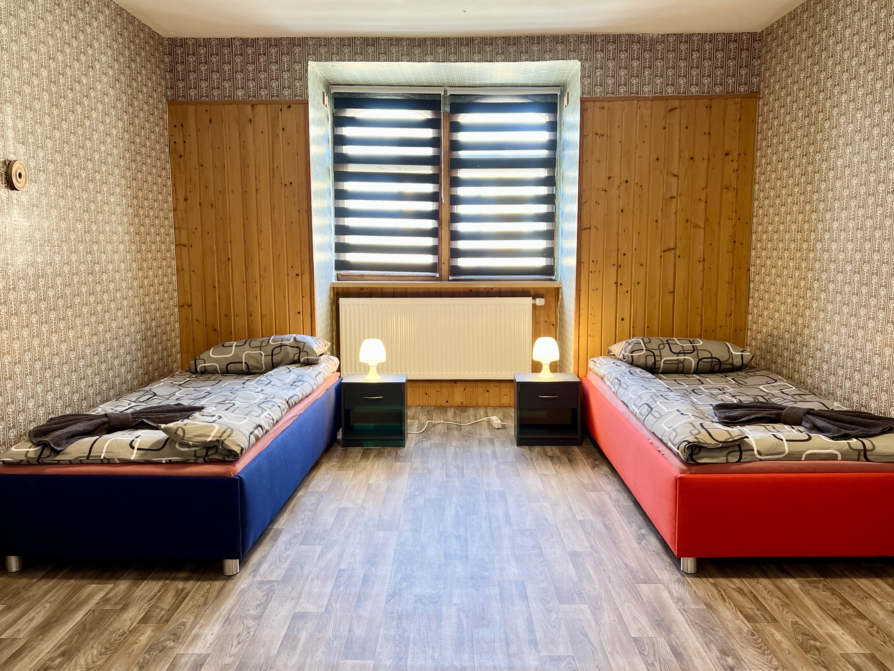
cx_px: 447
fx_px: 671
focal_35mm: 26
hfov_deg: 67.3
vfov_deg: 53.1
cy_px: 336
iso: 125
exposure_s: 1/50
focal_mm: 5.7
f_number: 1.5
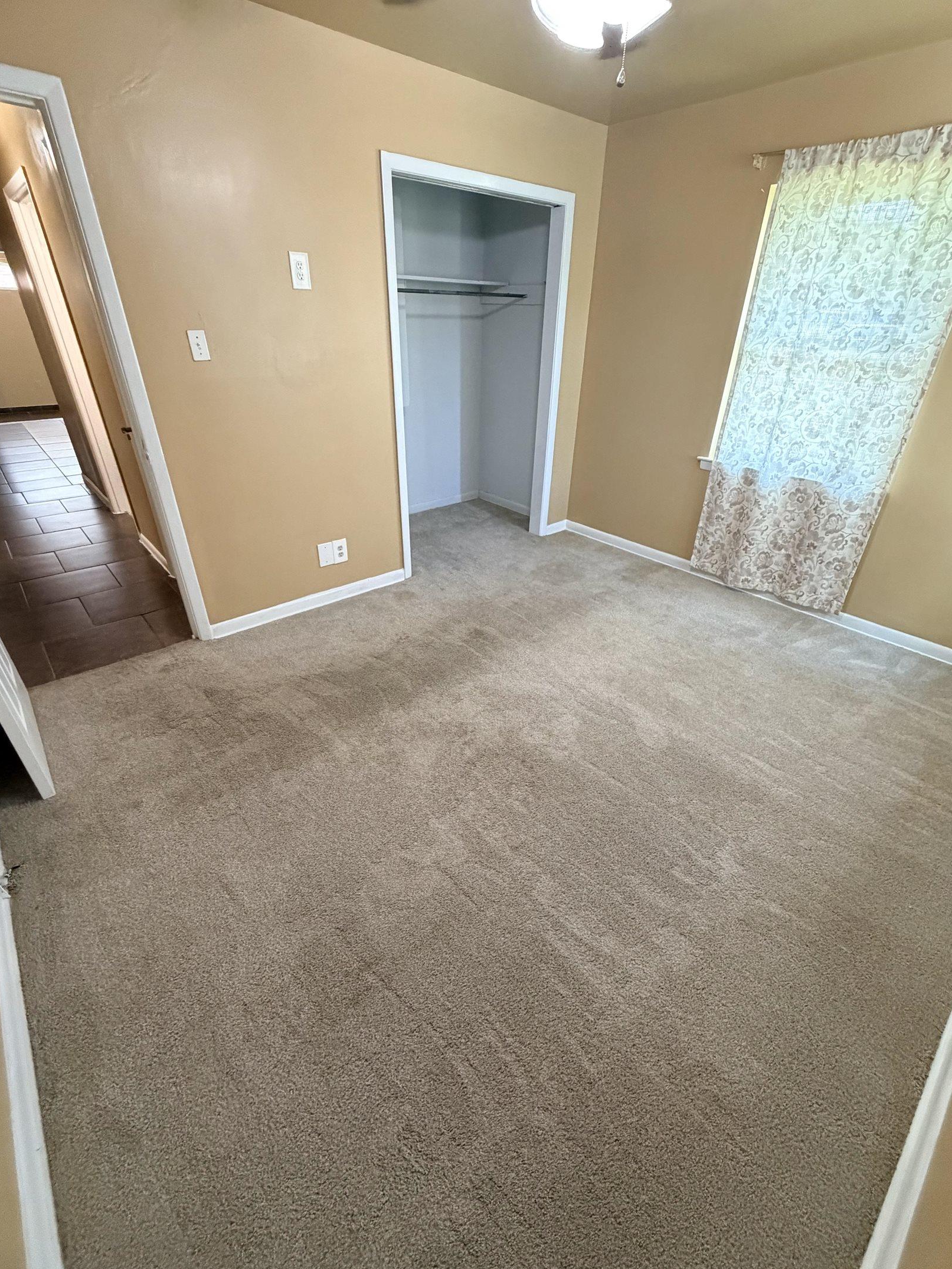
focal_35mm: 15
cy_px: 642
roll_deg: -1.1
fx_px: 550
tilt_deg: -30.3
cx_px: 480
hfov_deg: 81.8
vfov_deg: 98.2
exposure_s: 1/60
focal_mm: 2.22
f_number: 2.2
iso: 640
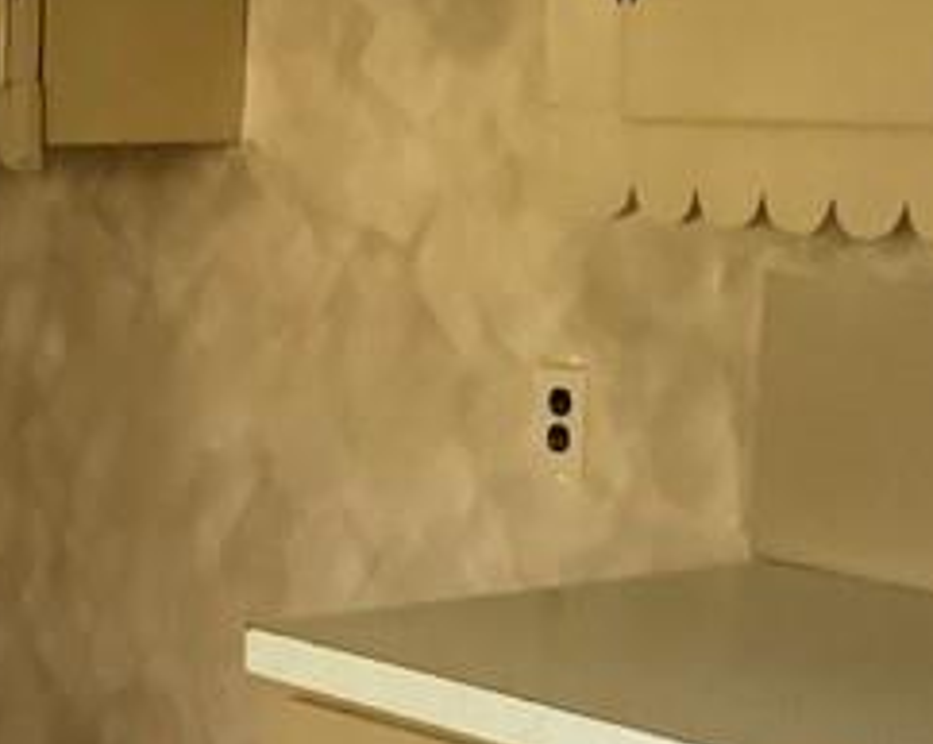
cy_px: 478
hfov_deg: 15.8
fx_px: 3310
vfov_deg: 12.8
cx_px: 66
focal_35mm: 120
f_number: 1.8
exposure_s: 1/30
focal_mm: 3
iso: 250
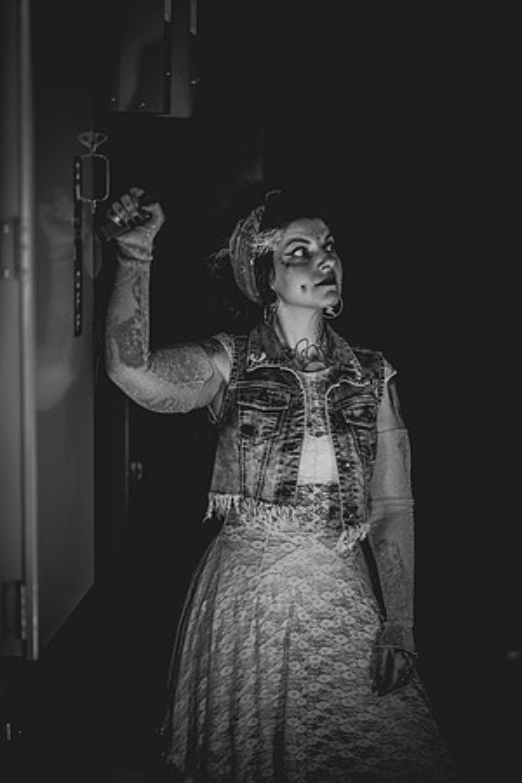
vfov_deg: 23.9
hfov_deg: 16.1
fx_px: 1849
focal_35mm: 85
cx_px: 261
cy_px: 392
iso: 640
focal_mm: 85
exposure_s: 1/200
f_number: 1.4
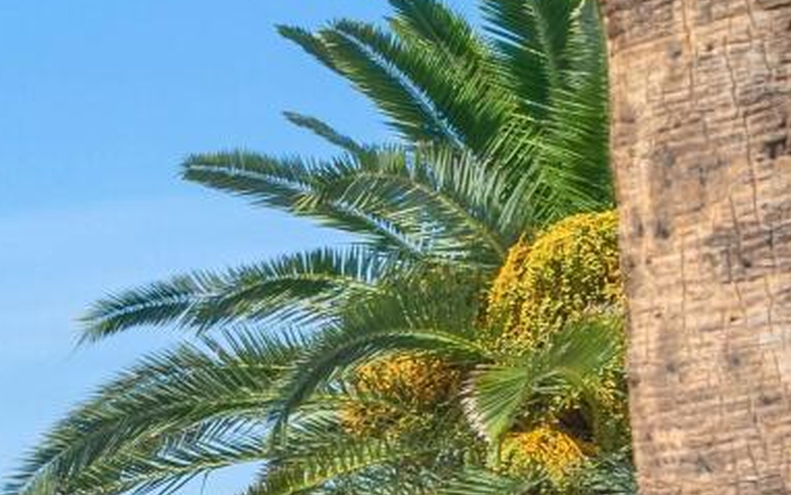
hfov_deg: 9.3
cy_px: 880
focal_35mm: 112
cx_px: -2060
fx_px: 2415
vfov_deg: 11.0
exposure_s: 1/320
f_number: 9
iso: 100
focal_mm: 14
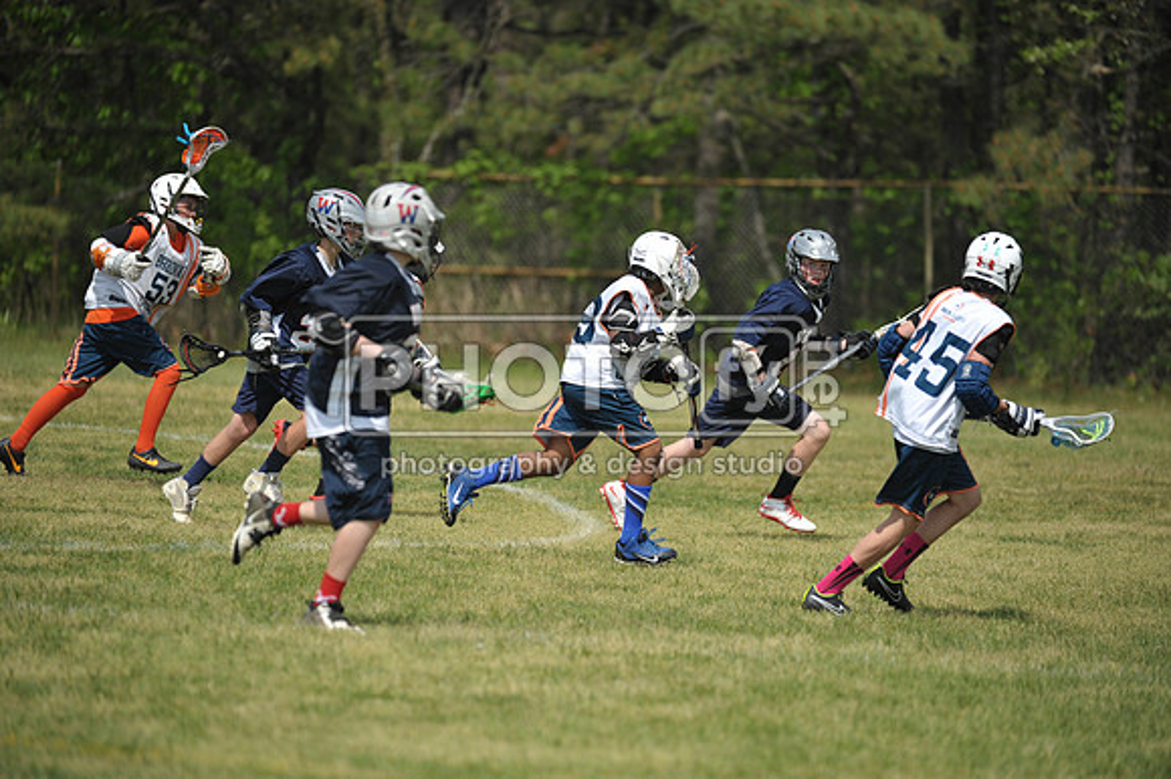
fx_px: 9427
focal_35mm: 290
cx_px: 586
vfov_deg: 4.7
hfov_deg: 7.1
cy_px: 390
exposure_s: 1/5000
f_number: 4
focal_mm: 290
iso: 640
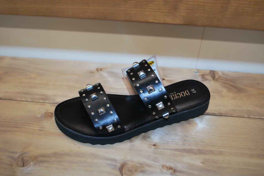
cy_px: 88
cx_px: 132
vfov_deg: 34.3
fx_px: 286
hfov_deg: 49.5
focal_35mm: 39
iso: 200
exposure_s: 1/60
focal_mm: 26
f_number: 4.2
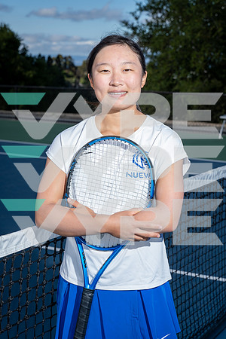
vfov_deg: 28.8
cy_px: 170
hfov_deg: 19.5
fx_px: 659
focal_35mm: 70
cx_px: 113
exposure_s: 1/250
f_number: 8
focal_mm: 70
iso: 100
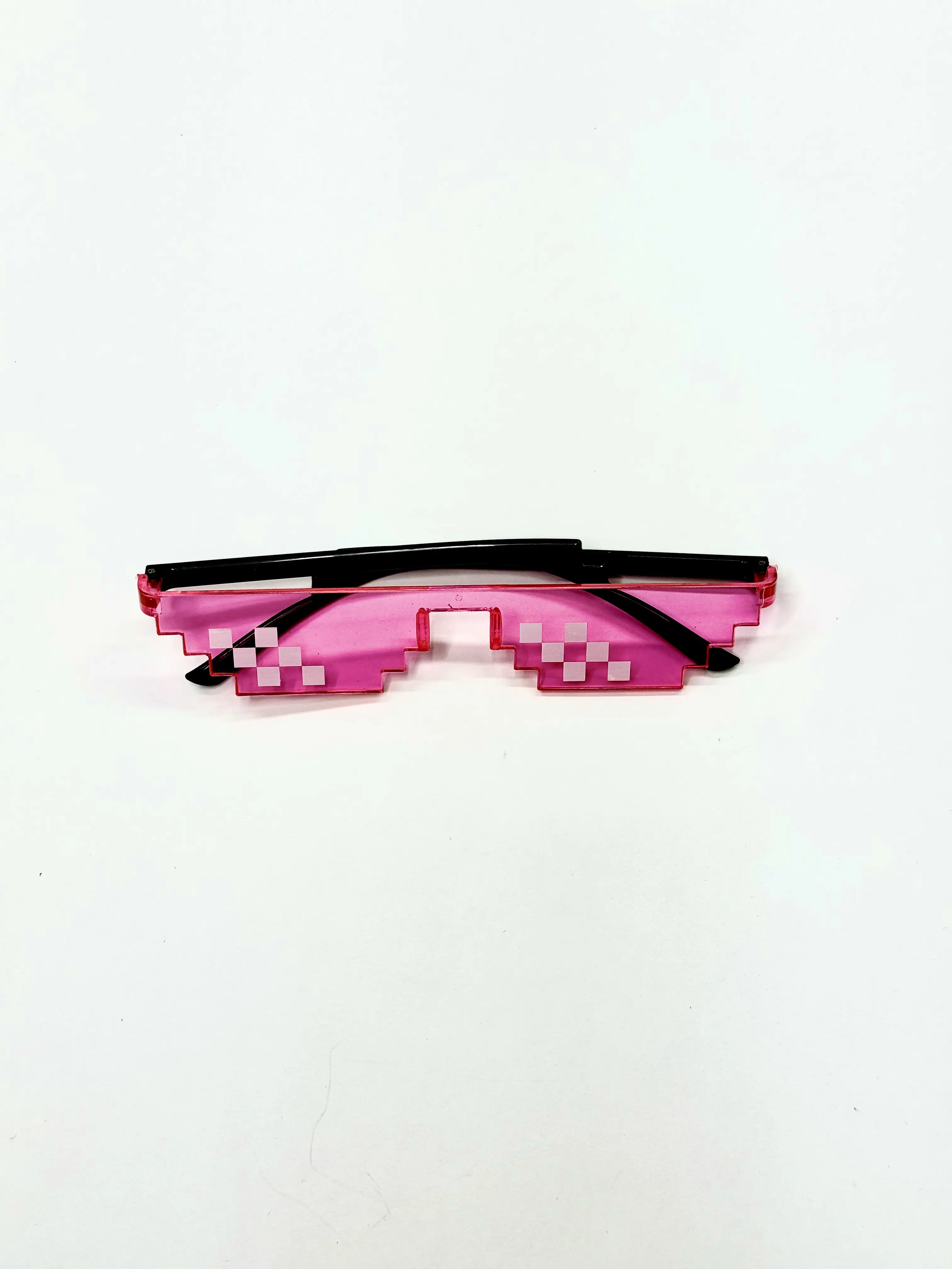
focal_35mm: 48
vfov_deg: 39.7
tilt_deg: -80.2
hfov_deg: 30.3
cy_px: 634
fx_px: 1760
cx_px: 476
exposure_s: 1/100
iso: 50
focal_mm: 6.76
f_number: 1.78
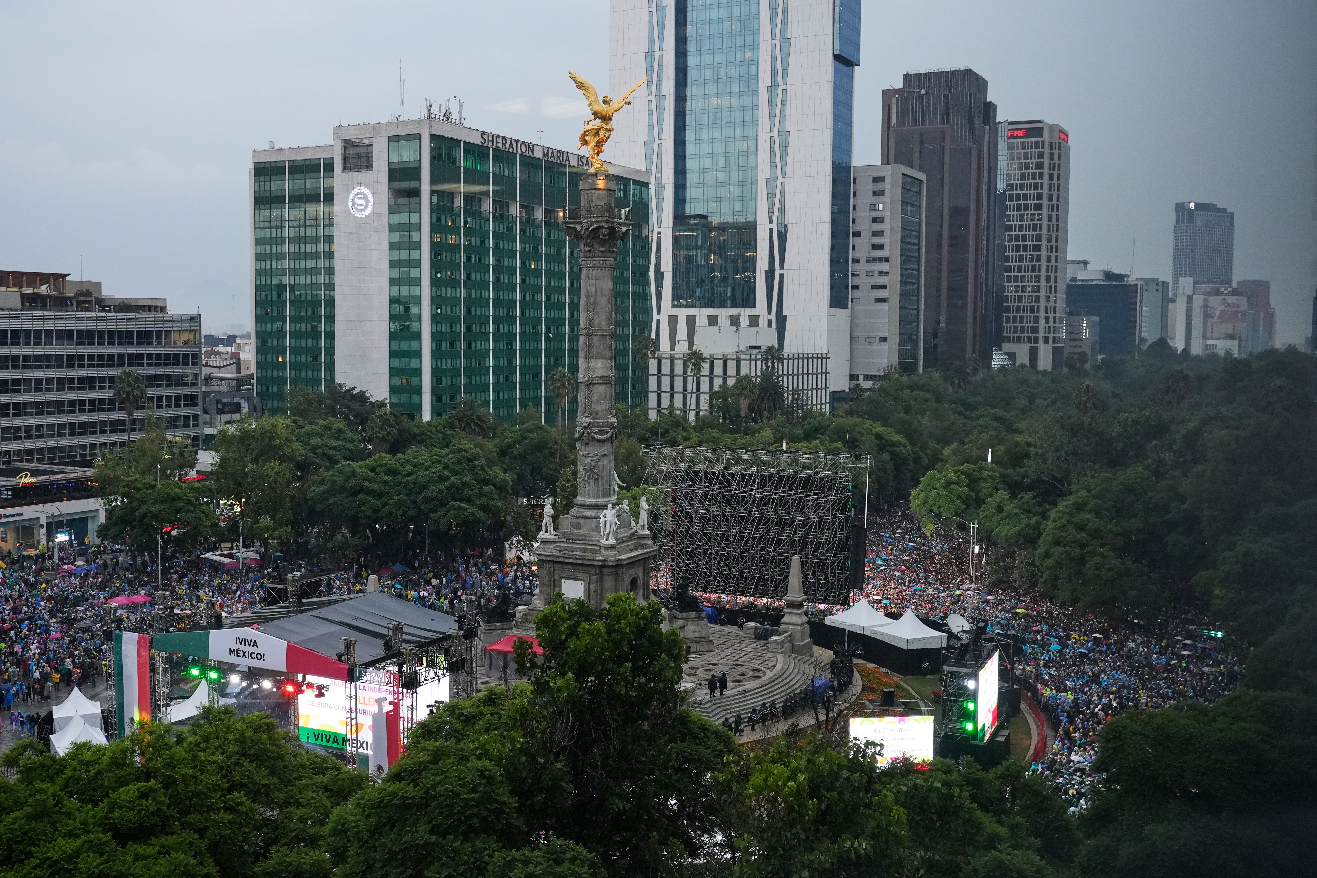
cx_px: 658
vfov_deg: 37.9
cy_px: 439
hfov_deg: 54.4
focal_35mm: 35
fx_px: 1280
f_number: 5.6
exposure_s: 1/80
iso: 2000
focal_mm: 35
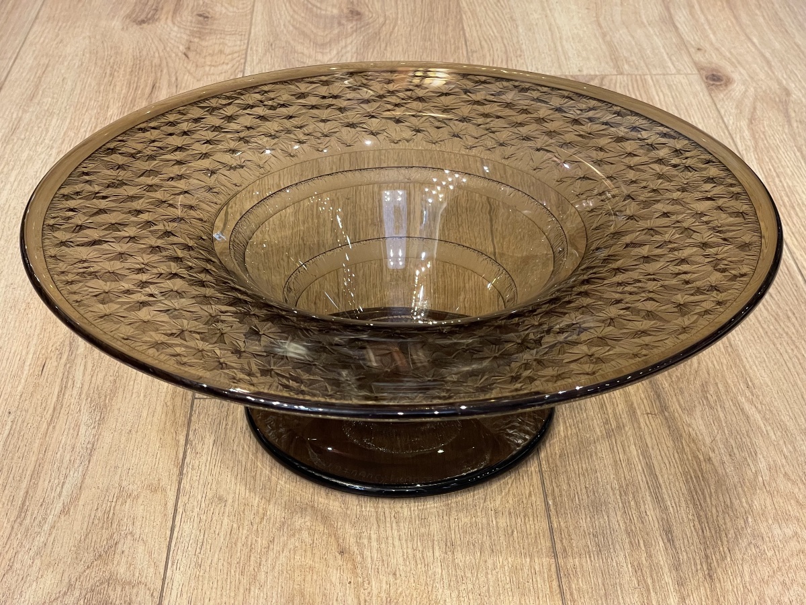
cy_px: 302
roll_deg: -0.6
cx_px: 403
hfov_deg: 30.3
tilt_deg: -31.4
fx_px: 1490
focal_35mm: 64
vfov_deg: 22.9
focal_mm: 7.5
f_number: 2.2
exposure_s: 1/50
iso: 320
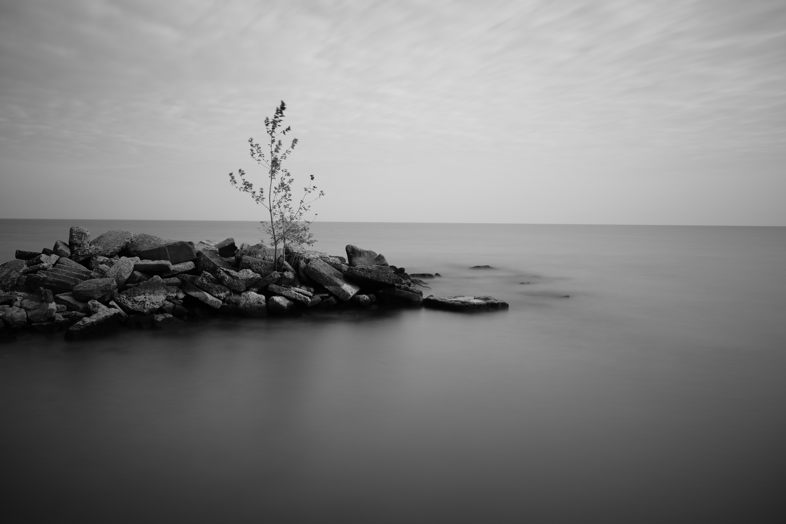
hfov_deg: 54.4
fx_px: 764
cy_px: 262
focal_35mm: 35
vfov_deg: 37.9
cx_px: 393
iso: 50
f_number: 10
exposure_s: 30
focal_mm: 35
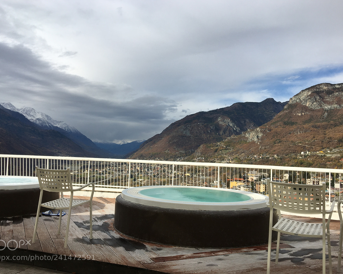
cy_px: 135
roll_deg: -1.6
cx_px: 160
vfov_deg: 47.1
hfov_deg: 57.1
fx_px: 315
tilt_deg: +3.8
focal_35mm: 31
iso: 25
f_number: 2.2
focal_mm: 4.15
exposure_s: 1/2481
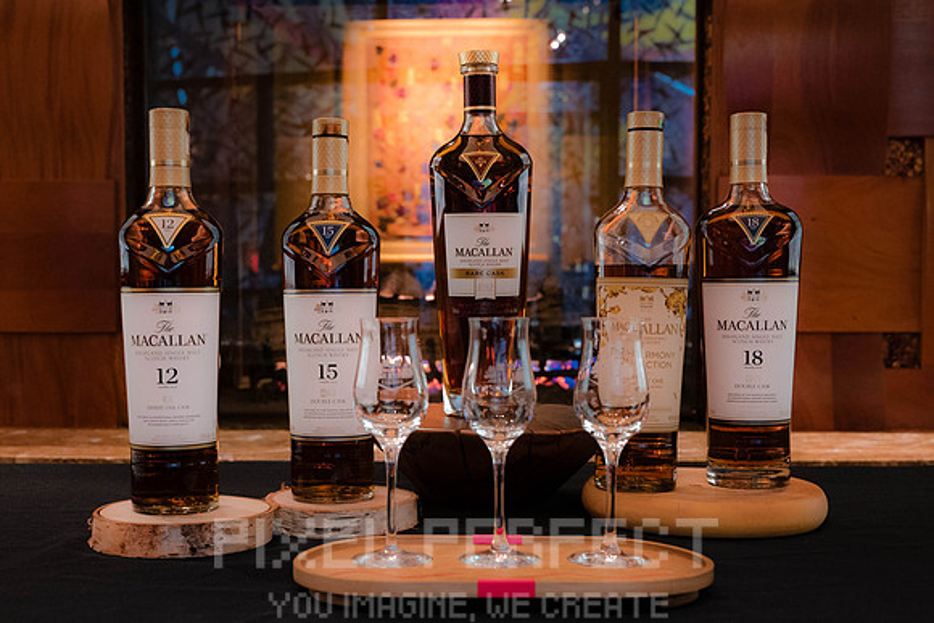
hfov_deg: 43.3
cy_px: 368
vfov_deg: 29.6
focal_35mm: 45
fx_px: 1176
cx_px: 417
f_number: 6.3
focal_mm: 36
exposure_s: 1/25
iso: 4000
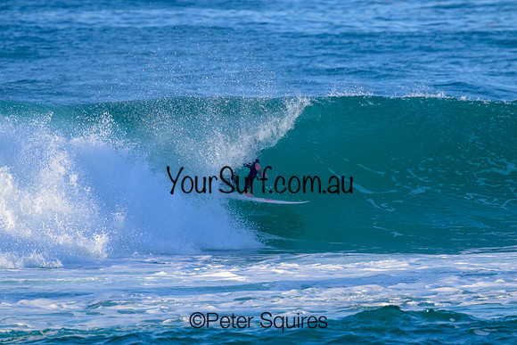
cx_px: 258
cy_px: 172
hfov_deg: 2.6
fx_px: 11491
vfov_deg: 1.7
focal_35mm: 800
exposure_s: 1/2000
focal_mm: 800
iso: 2500
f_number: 11
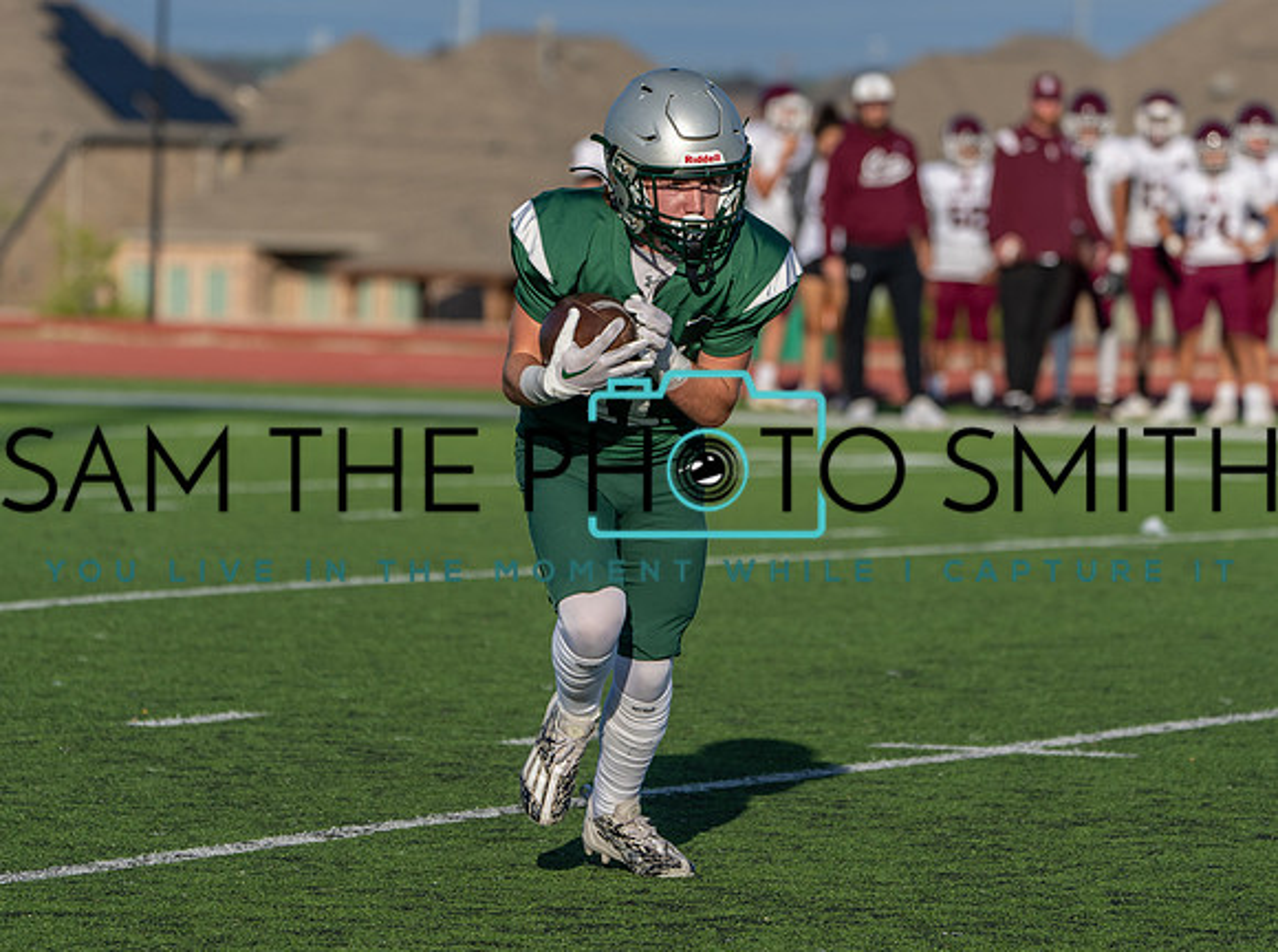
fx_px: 10760
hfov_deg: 6.8
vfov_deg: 5.1
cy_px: 445
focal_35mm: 292
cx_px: 688
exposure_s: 1/1250
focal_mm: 229
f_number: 5.6
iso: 160
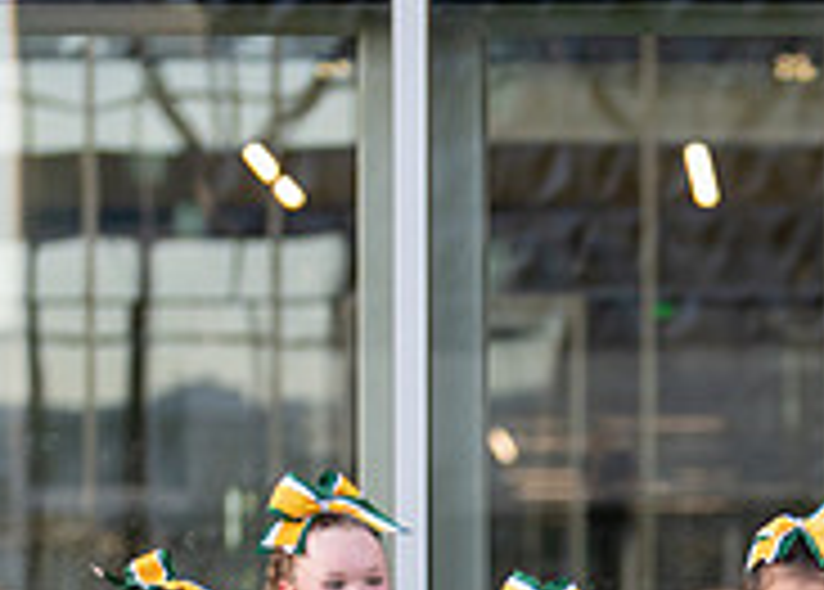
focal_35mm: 251
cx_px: 878
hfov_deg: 8.0
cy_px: 909
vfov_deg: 5.7
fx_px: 5878
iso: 320
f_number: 1.2
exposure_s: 1/1250
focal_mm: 50
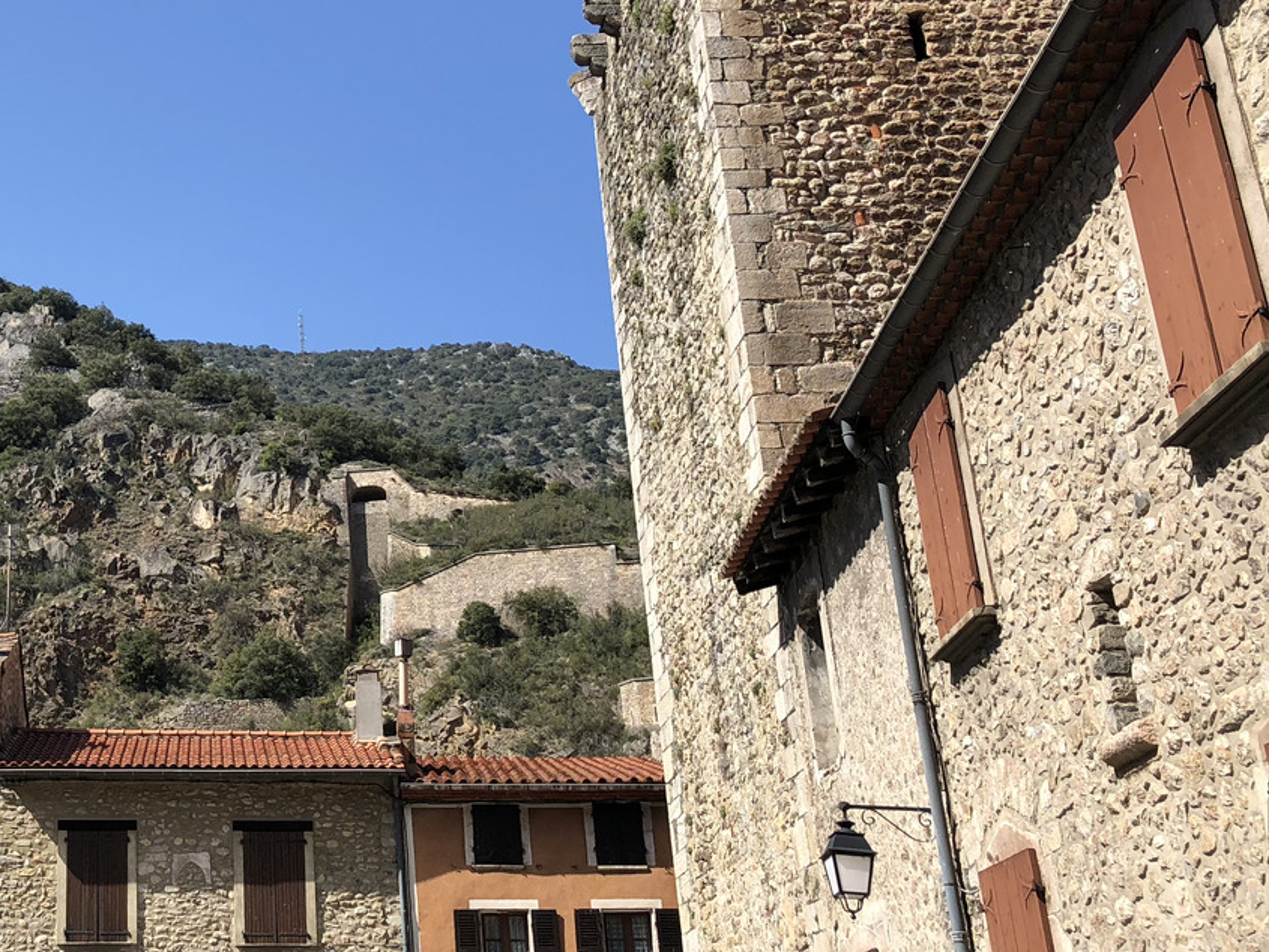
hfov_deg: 33.8
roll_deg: -0.1
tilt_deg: +23.0
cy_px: 324
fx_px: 1943
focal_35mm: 53
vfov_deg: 27.4
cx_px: 75
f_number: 1.8
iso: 20
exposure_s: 1/1372
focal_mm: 4
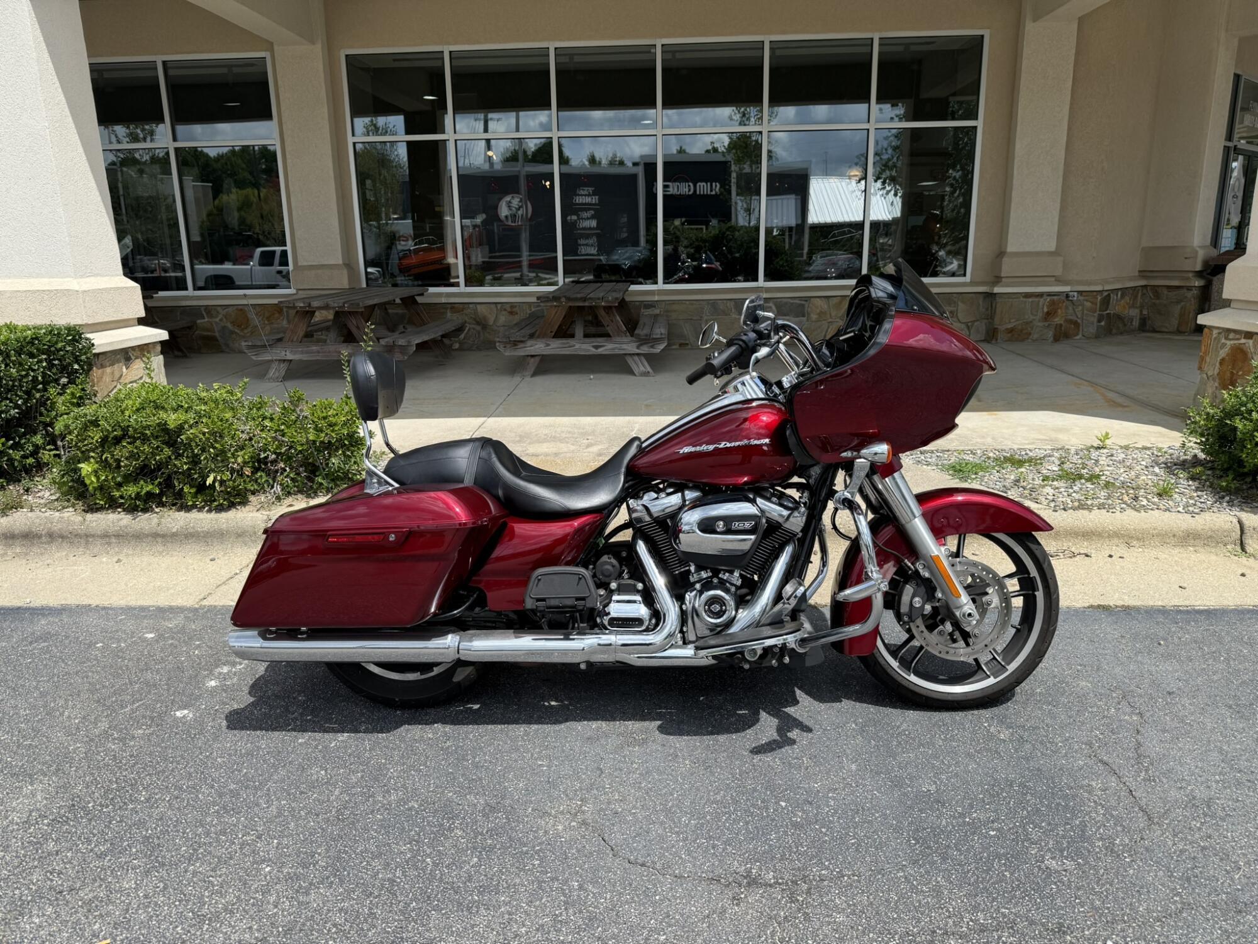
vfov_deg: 56.8
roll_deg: +1.6
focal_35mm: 24
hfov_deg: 71.6
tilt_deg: -13.4
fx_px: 872
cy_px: 472
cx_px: 629
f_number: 1.78
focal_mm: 6.76
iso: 80
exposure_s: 1/5319
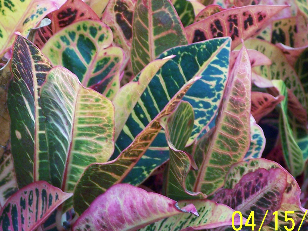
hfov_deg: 4.7
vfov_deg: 3.5
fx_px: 3782
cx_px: 83
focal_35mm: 425
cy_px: 45
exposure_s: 1/60
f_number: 3.2
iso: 140
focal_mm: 34.6
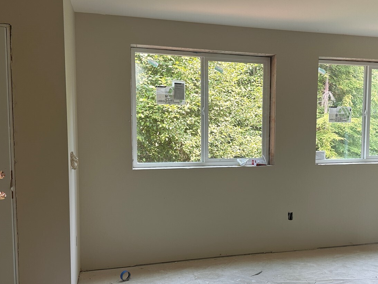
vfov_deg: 40.6
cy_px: 162
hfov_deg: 52.3
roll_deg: -0.5
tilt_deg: -4.9
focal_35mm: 35
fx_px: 382
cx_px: 227
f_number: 1.78
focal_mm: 6.86
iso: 100
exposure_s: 1/121
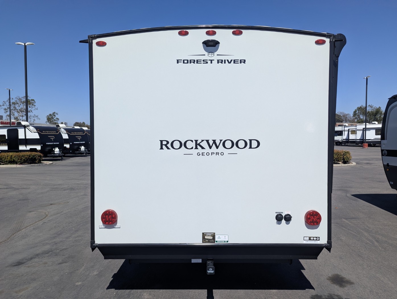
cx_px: 198
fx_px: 276
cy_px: 150
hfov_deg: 71.5
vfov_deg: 56.9
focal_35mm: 24
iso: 96
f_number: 1.85
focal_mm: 6.81
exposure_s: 1/4926
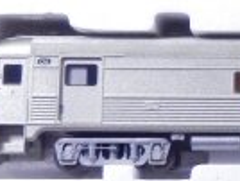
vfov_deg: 5.0
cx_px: 424
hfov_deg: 6.6
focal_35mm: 295
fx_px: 2049
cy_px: -86
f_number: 4.4
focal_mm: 11.9
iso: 640
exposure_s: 1/160
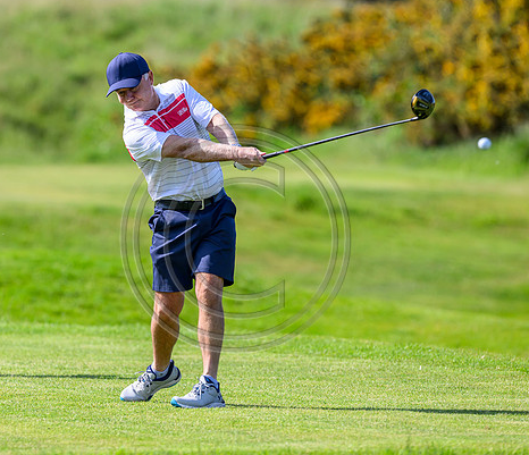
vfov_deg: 2.6
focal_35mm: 626
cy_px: 196
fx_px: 10097
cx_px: 77
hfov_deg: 3.0
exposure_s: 1/2500
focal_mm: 400
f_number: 4.5
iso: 500
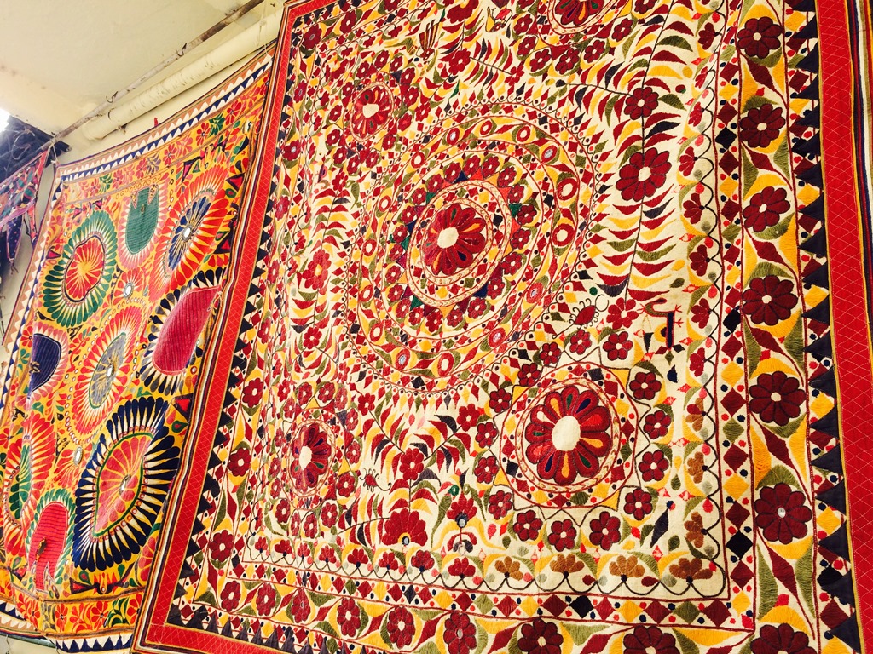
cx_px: 436
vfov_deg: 48.2
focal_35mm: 29
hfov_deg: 61.7
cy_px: 327
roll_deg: -4.3
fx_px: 731
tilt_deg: +17.4
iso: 32
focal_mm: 4.15
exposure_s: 1/733
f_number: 2.2
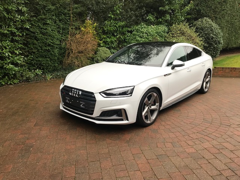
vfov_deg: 49.7
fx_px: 194
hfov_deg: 63.4
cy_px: 90
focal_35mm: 28
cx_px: 120
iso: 20
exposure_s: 1/121
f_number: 1.8
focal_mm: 3.99
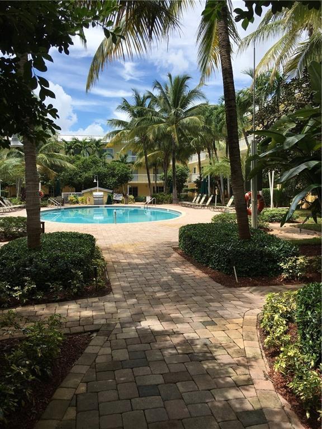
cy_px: 214
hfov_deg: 48.2
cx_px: 161
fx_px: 360
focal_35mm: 29
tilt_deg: -3.6
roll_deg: -1.7
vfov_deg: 61.7
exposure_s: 1/1326
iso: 25
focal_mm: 4.15
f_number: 2.2
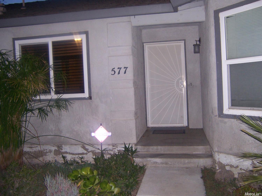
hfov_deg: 55.4
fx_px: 250
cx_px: 131
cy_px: 98
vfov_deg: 42.9
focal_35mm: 33
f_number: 2.8
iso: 140
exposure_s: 1/60
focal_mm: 5.5
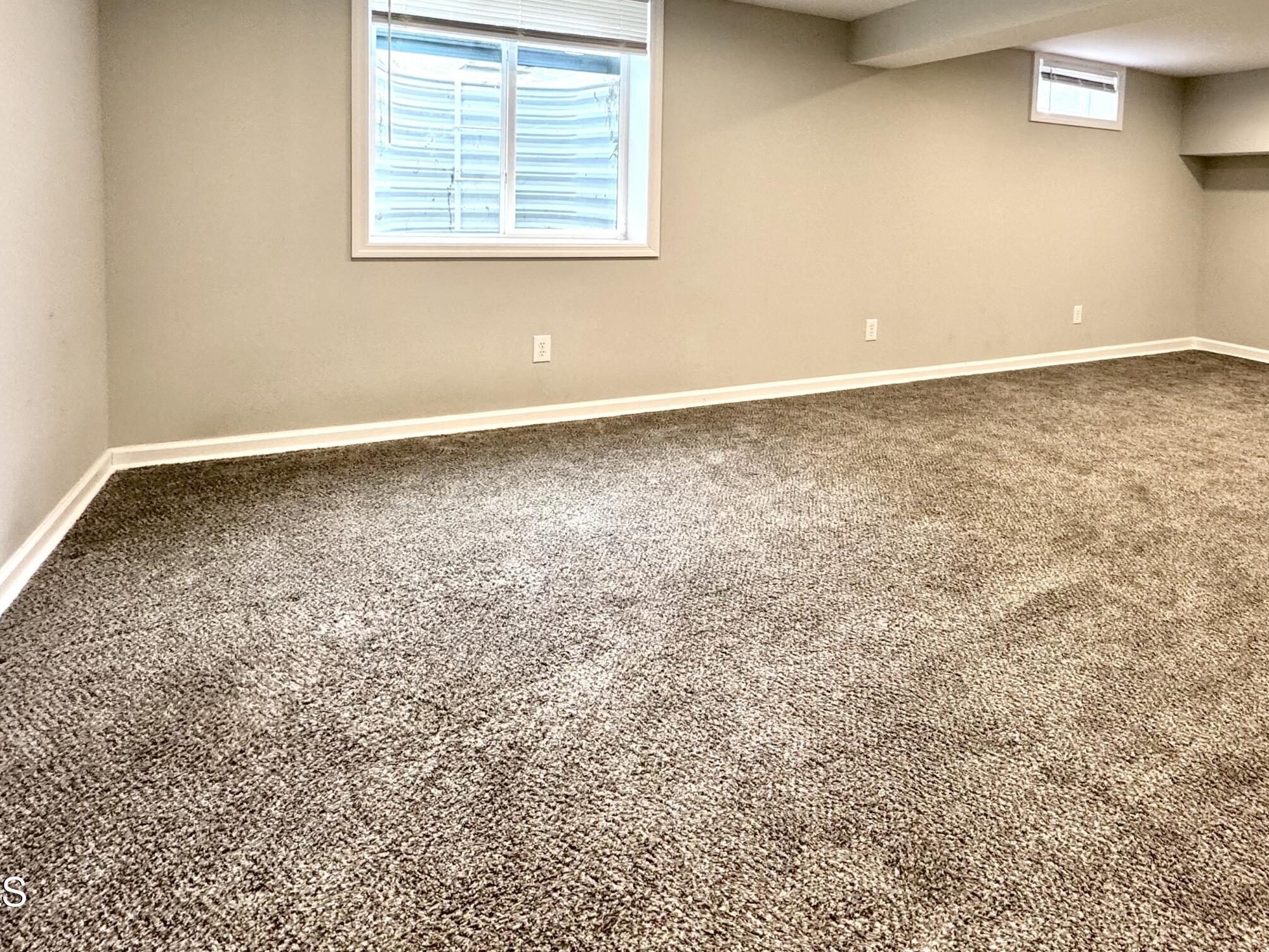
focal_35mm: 21
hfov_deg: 78.0
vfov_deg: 60.2
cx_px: 768
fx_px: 770
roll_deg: -1.8
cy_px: 244
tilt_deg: -4.4
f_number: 2.2
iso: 160
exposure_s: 1/120
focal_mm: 2.22
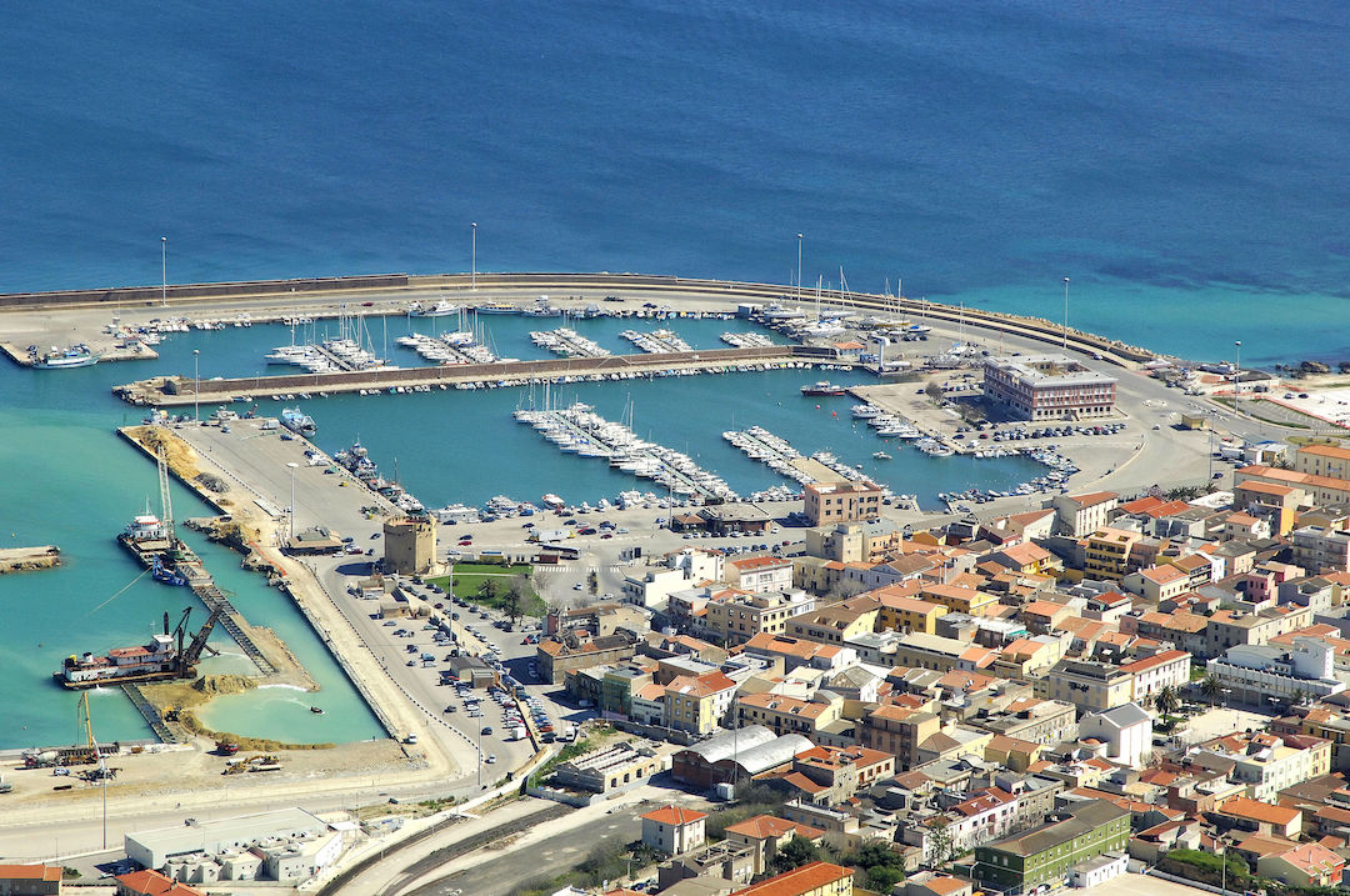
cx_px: 675
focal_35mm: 135
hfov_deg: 15.2
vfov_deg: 10.1
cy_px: 448
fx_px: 5056
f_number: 8
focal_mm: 90
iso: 400
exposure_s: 1/1000
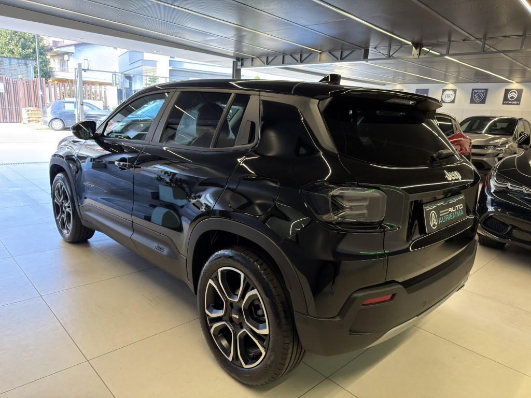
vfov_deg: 56.8
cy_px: 199
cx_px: 266
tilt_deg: -12.7
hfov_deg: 71.6
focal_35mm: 24
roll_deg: -3.2
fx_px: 368
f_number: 1.78
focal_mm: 6.76
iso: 200
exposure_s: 1/79
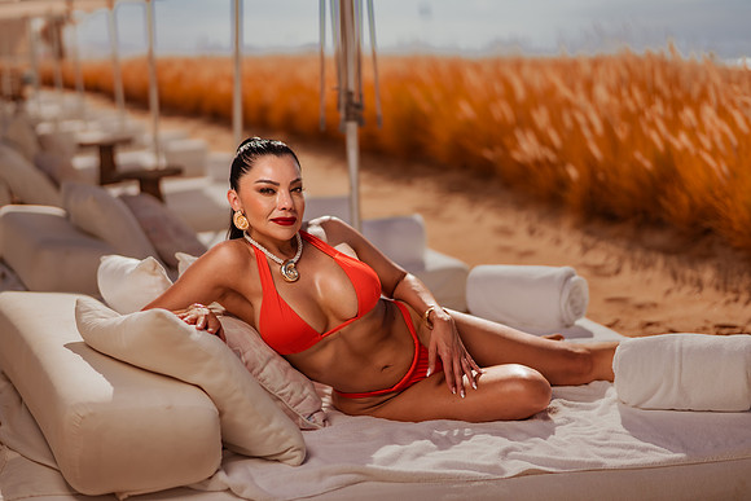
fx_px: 1210
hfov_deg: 34.5
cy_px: 250
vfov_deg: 23.4
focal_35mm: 58
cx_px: 376
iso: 50
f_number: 1.4
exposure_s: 1/8000
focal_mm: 58
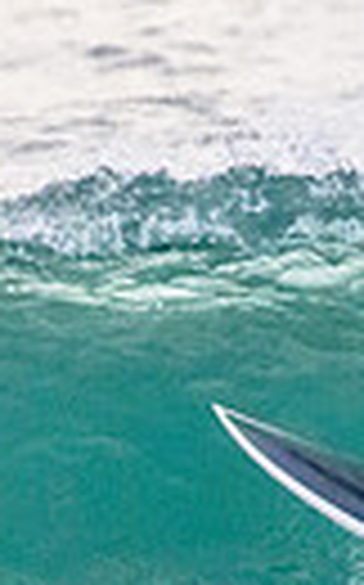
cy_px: 437
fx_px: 54388
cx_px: 709
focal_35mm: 3419
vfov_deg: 0.6
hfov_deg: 0.4
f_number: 11
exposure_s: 1/2000
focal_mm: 600
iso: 4500
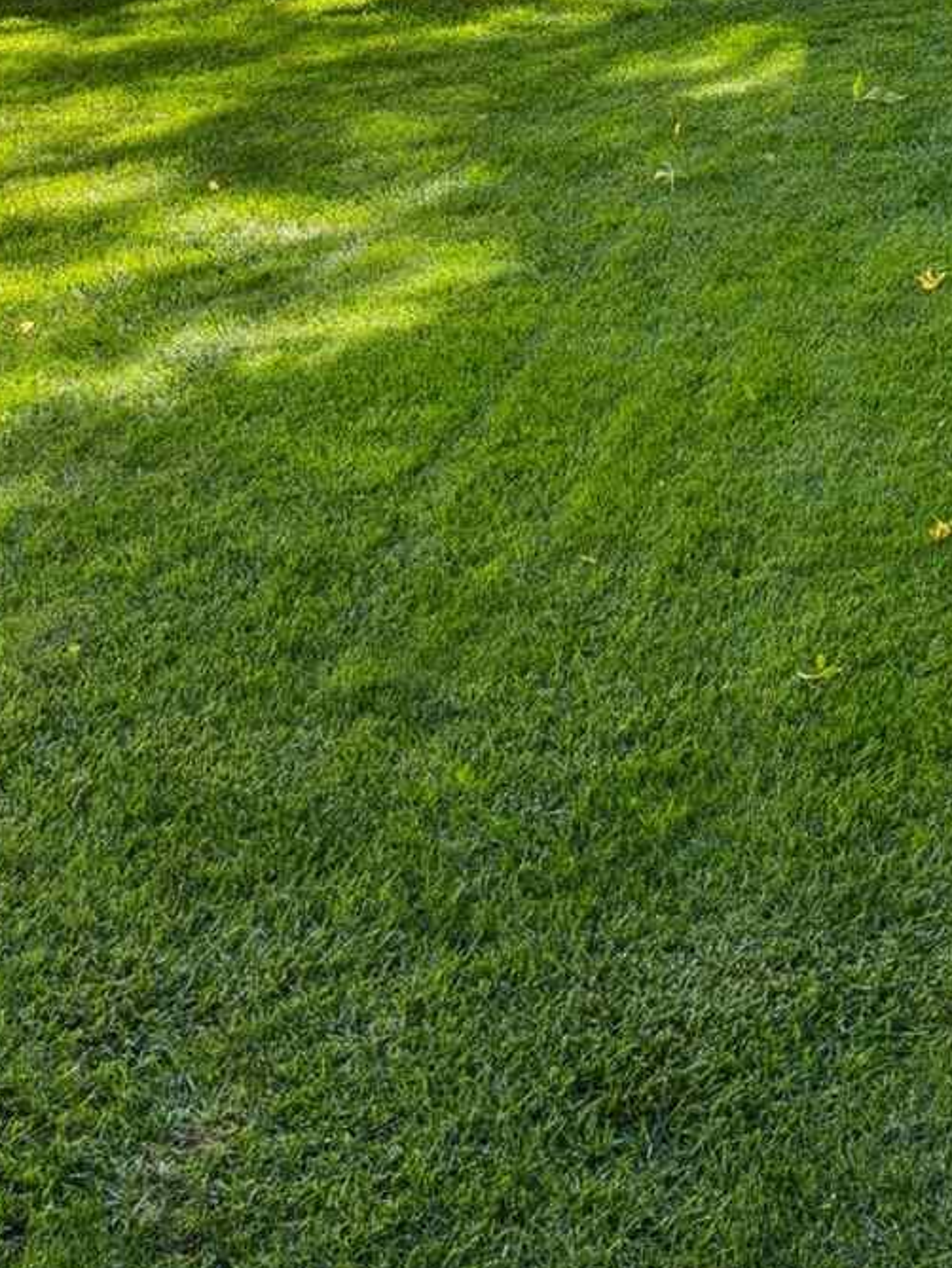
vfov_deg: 22.7
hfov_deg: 19.1
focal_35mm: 75
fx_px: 2765
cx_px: 914
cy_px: -434
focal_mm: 17.1
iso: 400
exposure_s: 1/80
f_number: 13
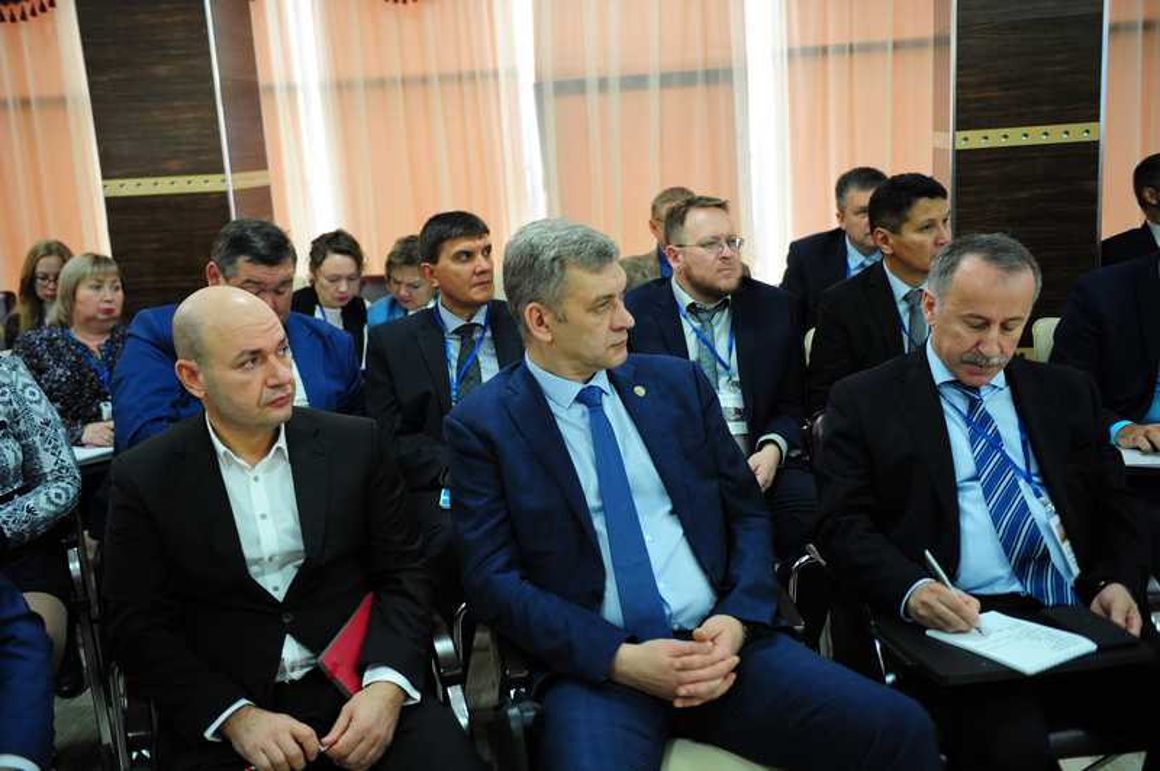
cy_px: 386
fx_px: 1223
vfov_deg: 35.0
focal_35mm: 38
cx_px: 580
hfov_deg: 50.7
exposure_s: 1/200
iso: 3200
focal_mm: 38
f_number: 3.2
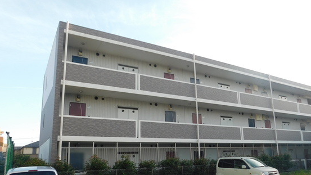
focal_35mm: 29
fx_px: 239
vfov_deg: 39.8
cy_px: 113
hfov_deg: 65.8
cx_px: 177
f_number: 3
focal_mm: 4
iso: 125
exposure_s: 1/400
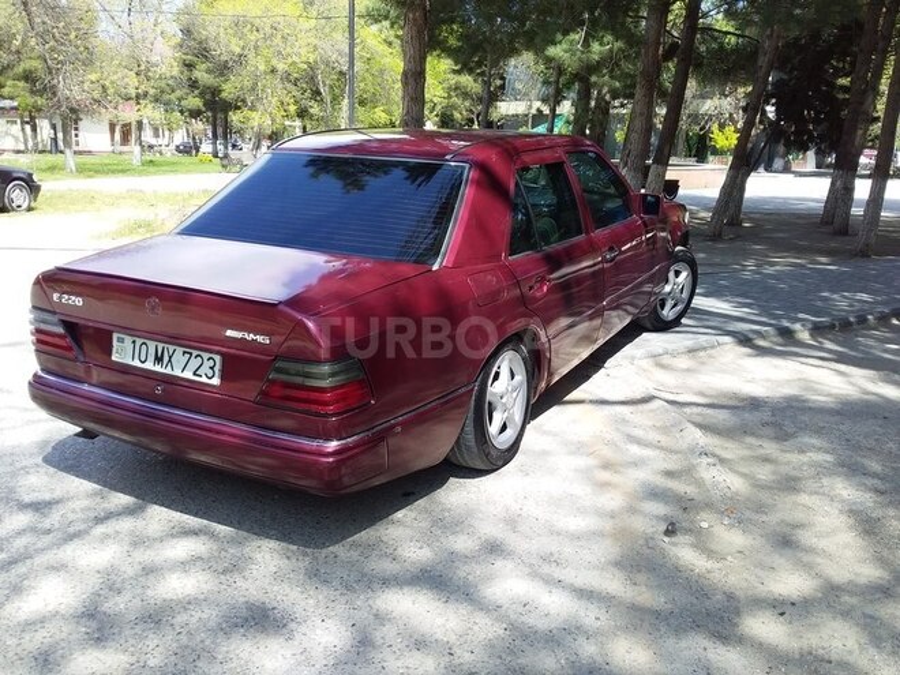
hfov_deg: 58.4
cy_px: 338
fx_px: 806
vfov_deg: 45.4
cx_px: 450
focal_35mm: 31
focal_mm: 3.3
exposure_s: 1/443
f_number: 2.2
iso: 40
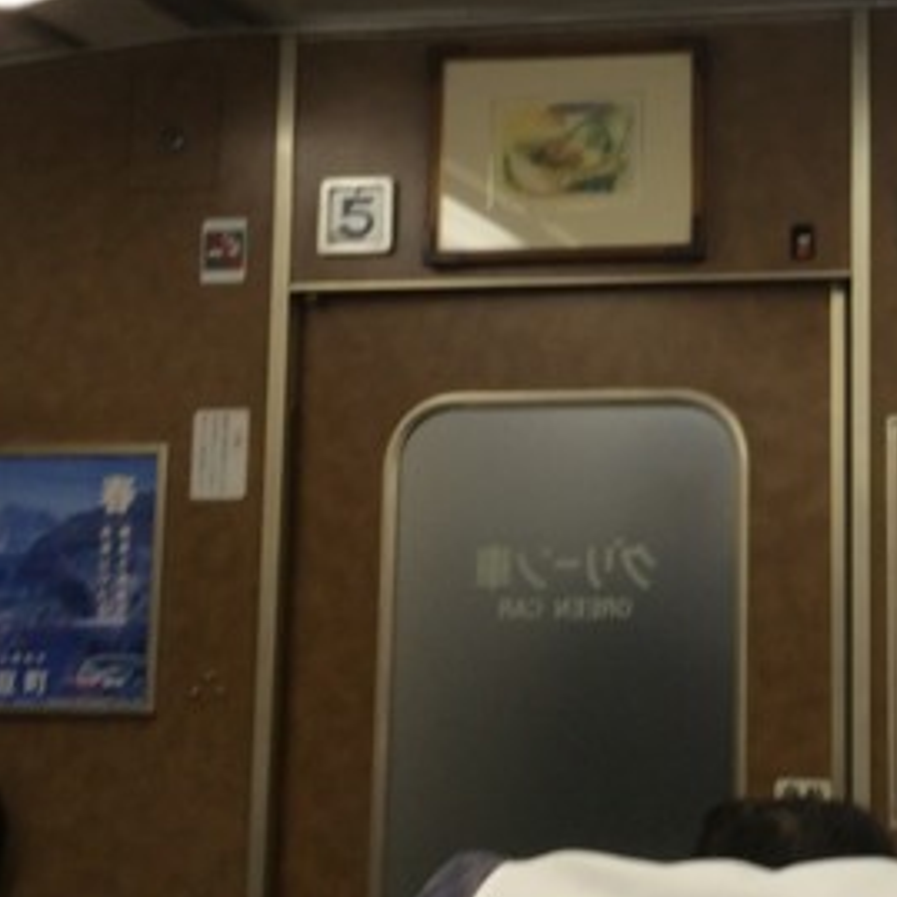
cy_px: 260
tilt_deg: +11.8
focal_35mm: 84
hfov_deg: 20.0
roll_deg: -0.2
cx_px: 887
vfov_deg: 20.5
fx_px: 2463
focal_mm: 3.3
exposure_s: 1/24
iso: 40
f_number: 2.4
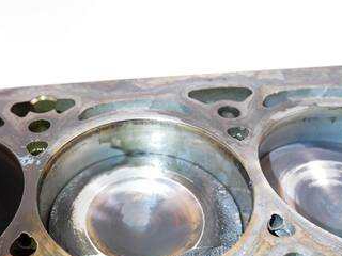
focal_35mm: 36
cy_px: 191
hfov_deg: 50.5
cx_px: 116
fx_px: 356
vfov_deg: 38.7
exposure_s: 1/60
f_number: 3.5
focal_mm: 12
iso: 1600
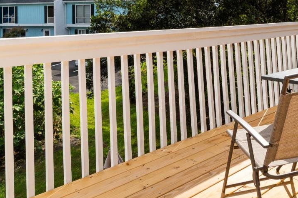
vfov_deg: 35.9
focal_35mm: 34
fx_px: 281
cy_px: 11
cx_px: 183
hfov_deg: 55.3
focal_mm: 10
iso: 100
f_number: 8
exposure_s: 1/250
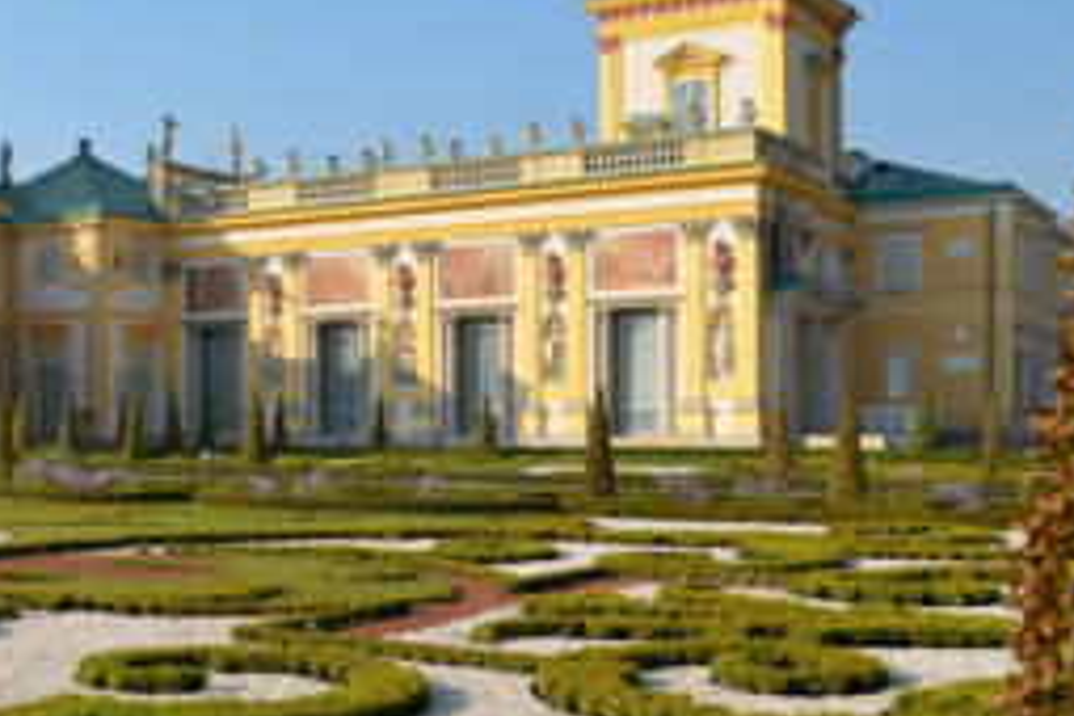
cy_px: 318
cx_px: 156
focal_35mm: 50
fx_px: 1491
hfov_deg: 37.6
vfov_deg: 27.0
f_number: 8
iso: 100
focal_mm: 17
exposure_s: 1/250
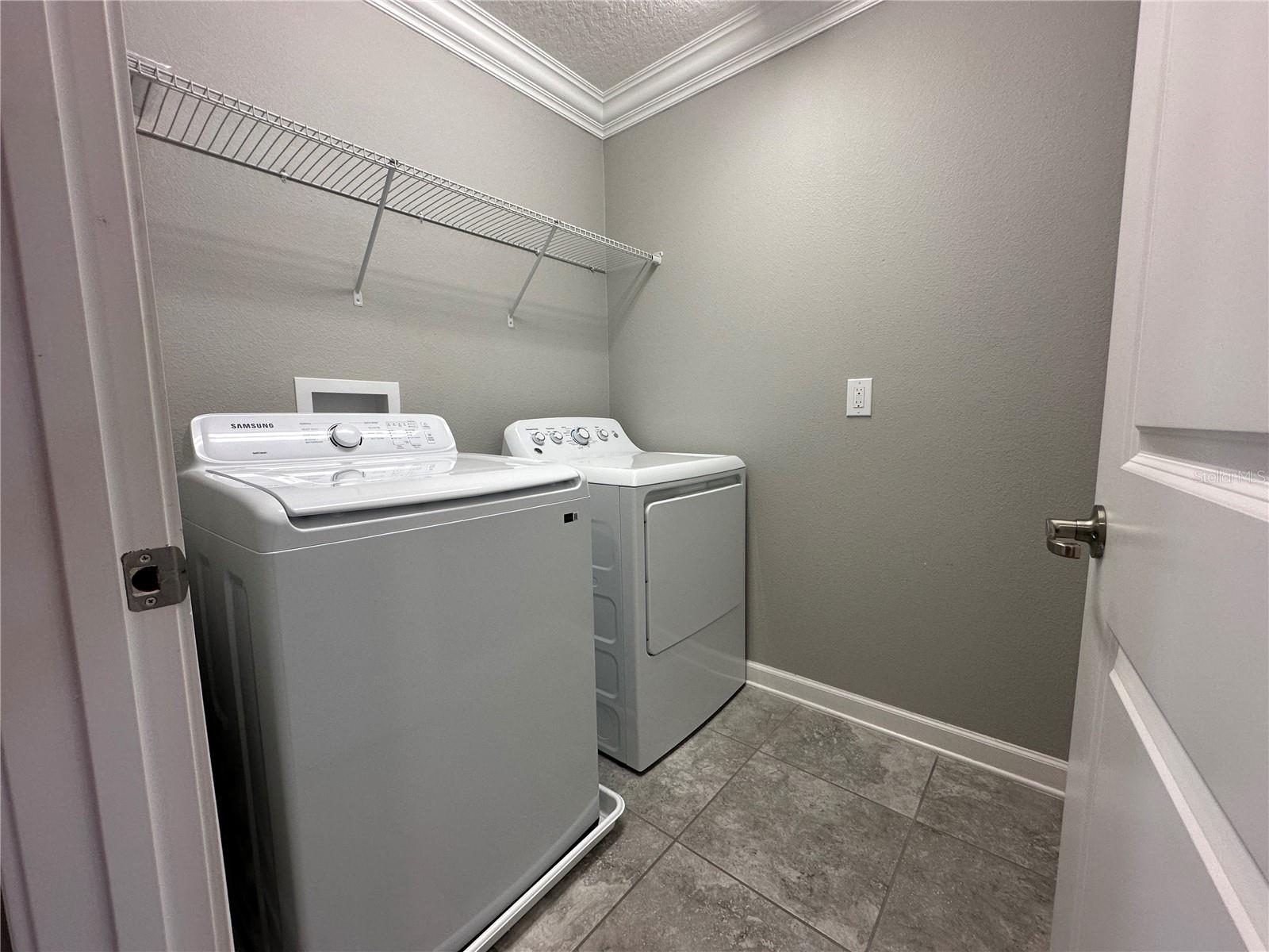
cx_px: 634
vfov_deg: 85.7
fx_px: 513
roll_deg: +0.7
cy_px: 476
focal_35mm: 14
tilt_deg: -5.6
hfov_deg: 102.1
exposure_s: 1/120
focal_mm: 2.22
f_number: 2.2
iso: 125
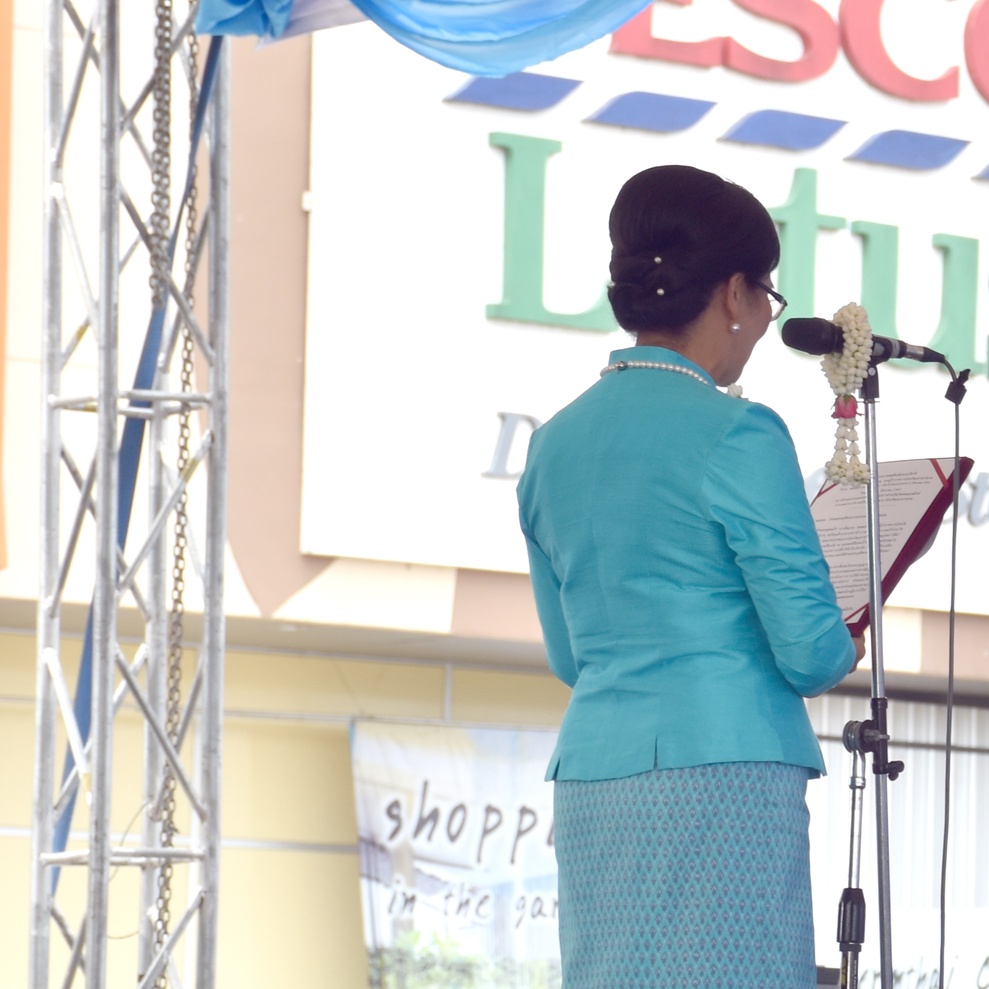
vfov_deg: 7.4
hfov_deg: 7.2
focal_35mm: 238
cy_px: 585
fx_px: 7693
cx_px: 1605
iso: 100
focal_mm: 56
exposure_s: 1/200
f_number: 7.1
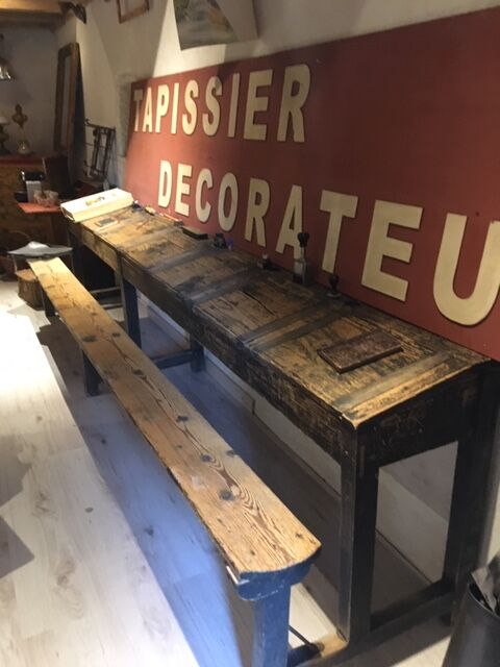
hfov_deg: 48.2
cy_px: 334
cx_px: 250
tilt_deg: -18.6
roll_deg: +0.9
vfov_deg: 61.7
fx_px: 559
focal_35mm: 29
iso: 320
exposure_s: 1/17
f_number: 2.2
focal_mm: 4.15
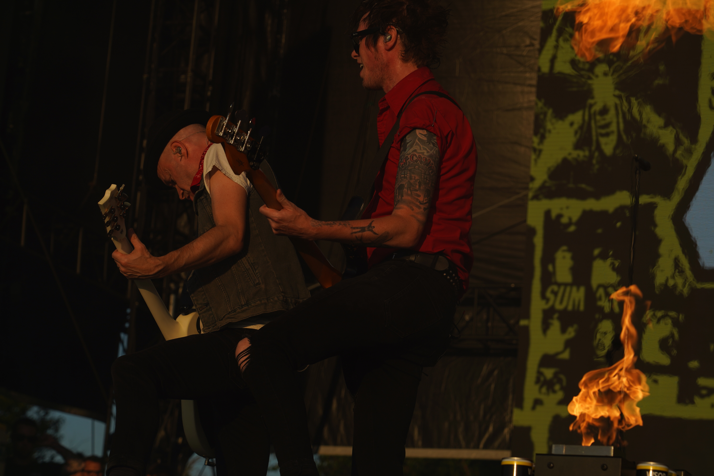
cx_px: 357
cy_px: 238
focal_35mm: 105
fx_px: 2082
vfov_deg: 13.0
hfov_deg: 19.5
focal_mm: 105
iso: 100
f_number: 8
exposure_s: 1/500
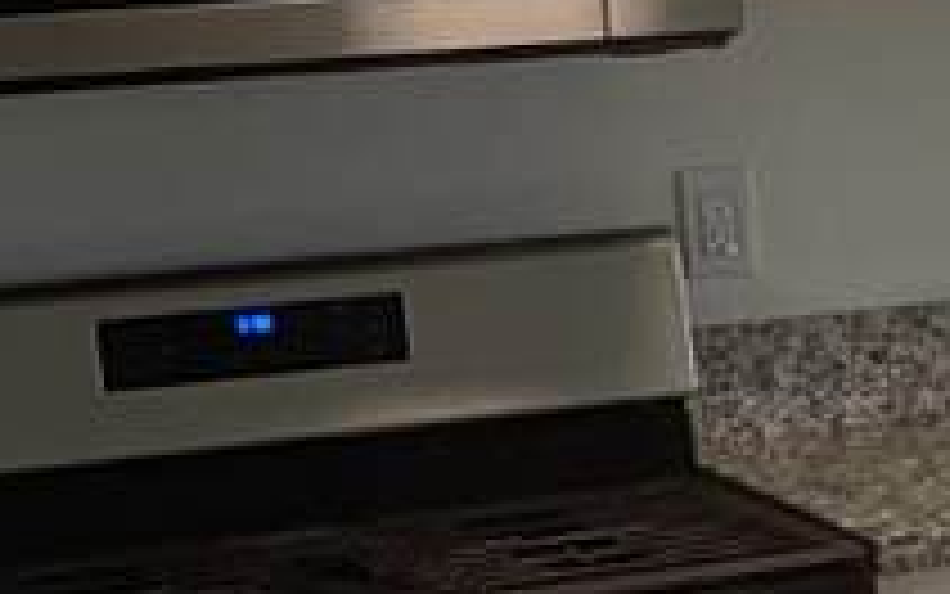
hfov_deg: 9.8
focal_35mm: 167
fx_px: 4325
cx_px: 2791
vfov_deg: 7.9
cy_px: 243
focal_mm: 4.2
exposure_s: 1/22
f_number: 1.6
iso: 40
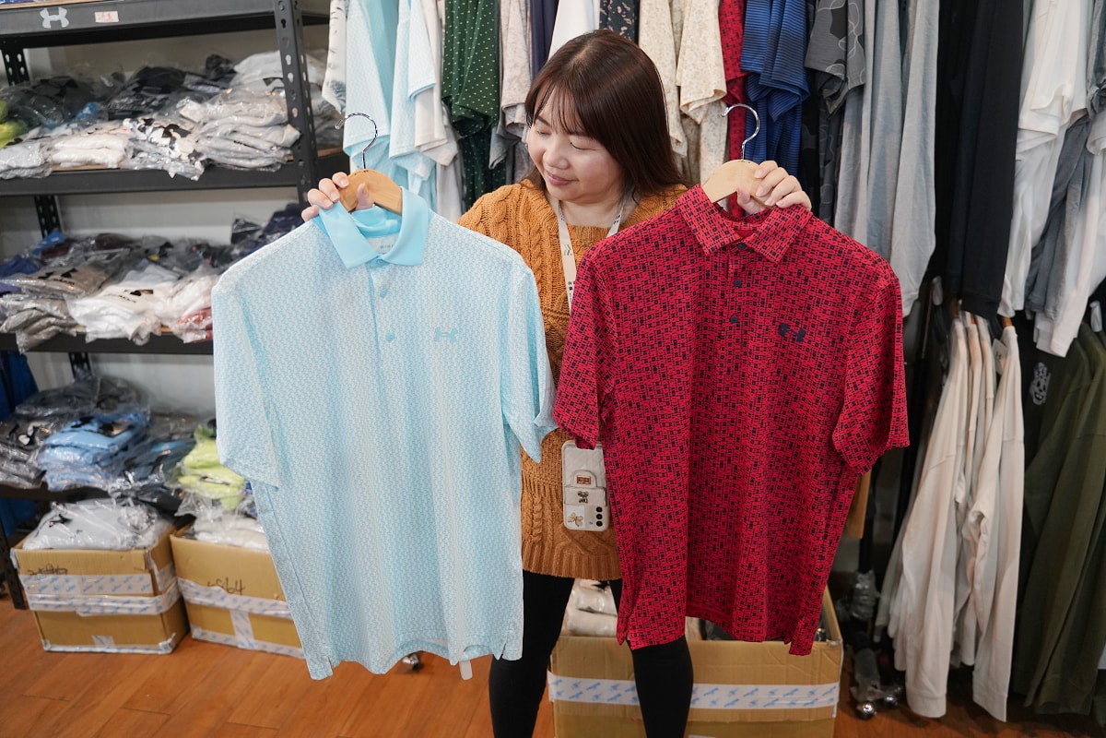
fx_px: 891
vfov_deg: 45.0
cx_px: 553
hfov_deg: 63.7
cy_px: 369
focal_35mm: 29
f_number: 2.8
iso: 1600
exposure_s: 1/160
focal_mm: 29
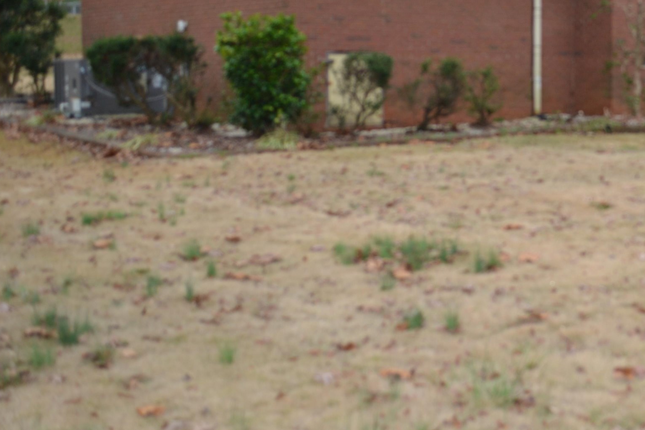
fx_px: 967
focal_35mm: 54
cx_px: 612
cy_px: 127
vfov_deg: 24.9
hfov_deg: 34.3
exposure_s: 1/125
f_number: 4
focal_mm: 18
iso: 140
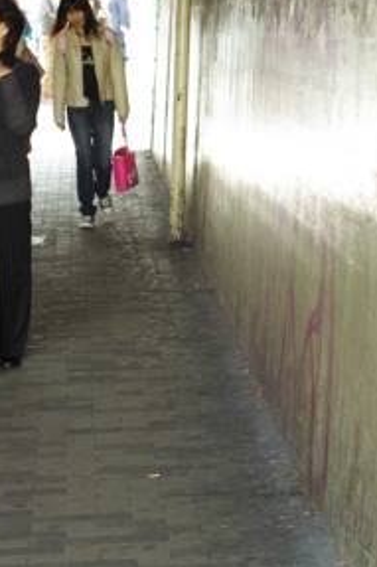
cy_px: 419
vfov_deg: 14.0
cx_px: 339
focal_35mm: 146
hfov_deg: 9.3
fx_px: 2296
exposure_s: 1/25
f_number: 2.8
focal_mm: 30
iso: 100
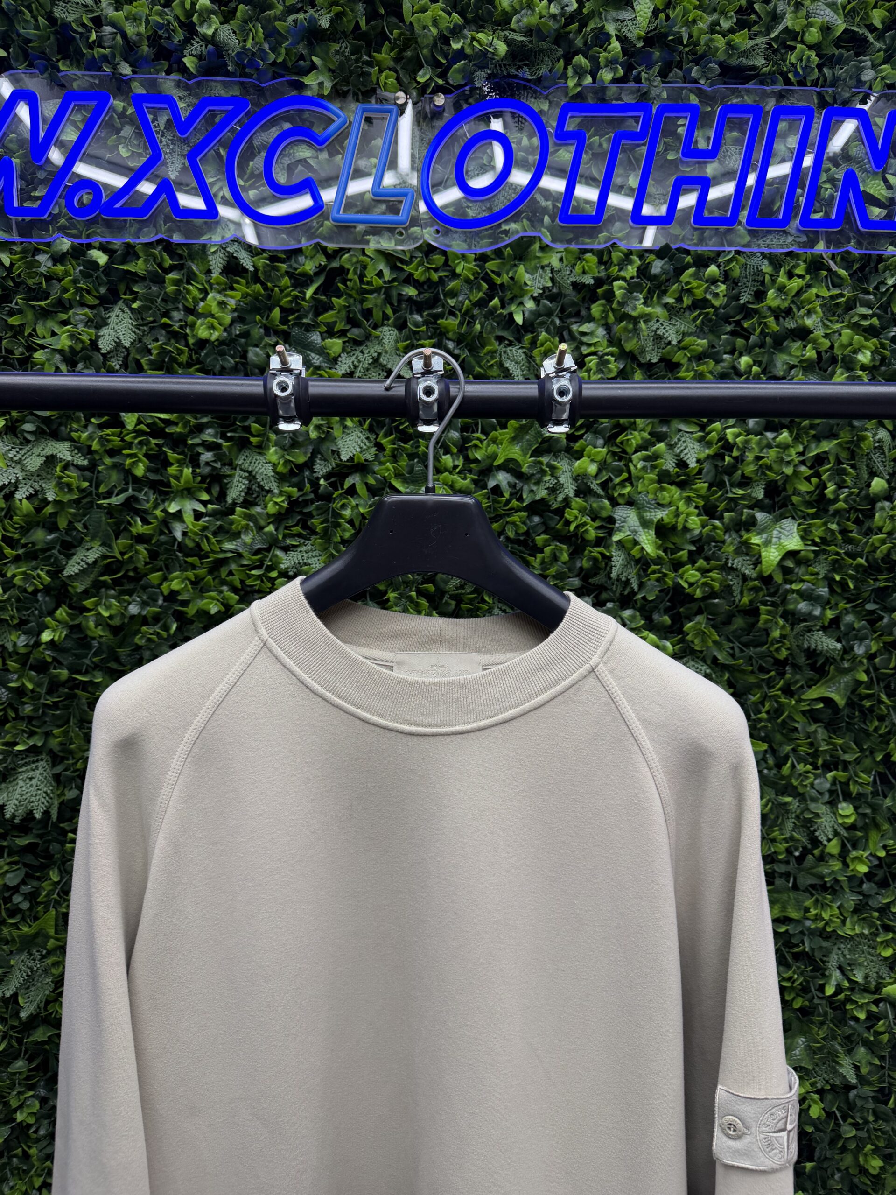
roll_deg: -0.8
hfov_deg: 56.8
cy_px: 598
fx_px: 828
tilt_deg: -6.1
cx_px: 448
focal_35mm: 24
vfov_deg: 71.6
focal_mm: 6.76
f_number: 1.78
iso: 64
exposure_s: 1/84
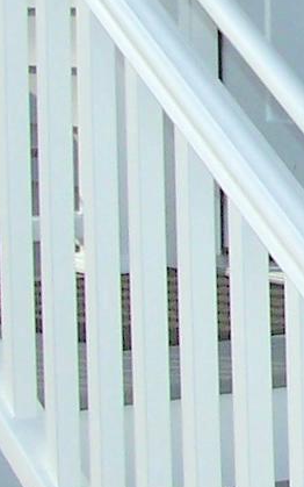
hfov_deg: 6.5
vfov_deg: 10.6
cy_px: 67
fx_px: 2611
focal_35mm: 197
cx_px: 611
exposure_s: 1/1000
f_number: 5.6
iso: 80
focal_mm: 6.3
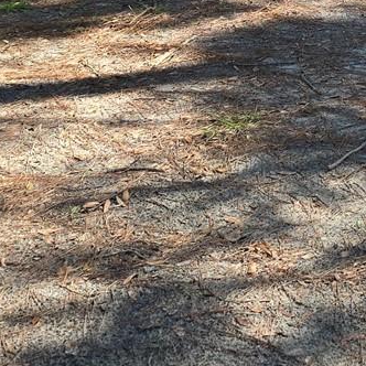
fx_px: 1172
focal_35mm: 98
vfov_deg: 16.3
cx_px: 332
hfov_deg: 17.5
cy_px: -172
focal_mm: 6.3
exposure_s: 1/265
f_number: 1.7
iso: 12
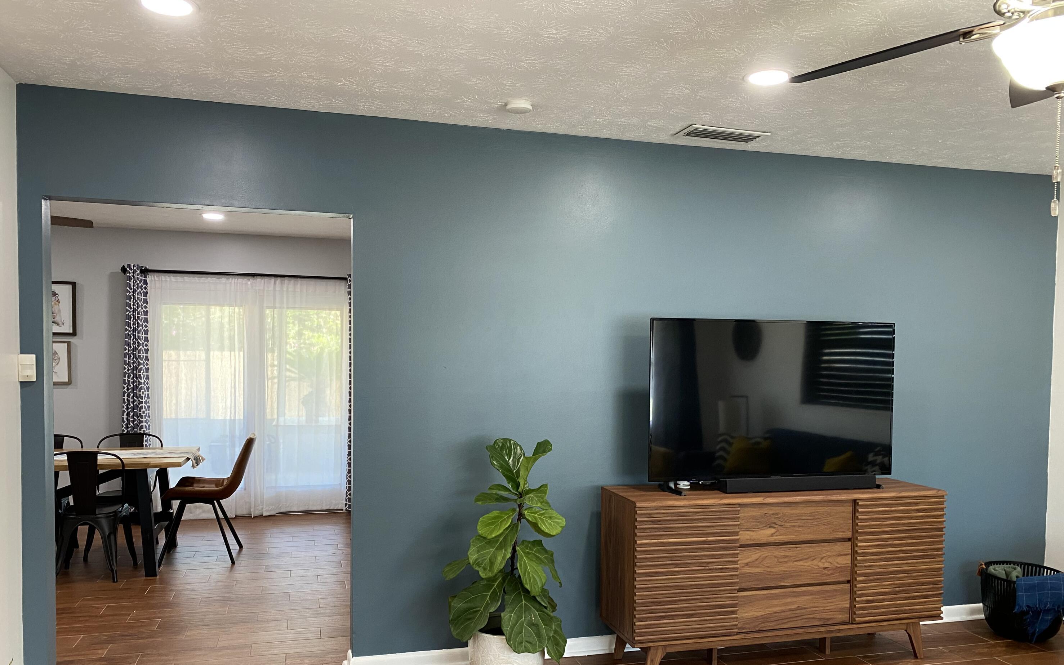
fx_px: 812
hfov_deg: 66.5
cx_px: 540
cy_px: 397
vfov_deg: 44.3
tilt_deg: -1.6
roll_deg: -0.8
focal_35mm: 28
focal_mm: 4.25
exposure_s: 1/60
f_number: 1.8
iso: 160
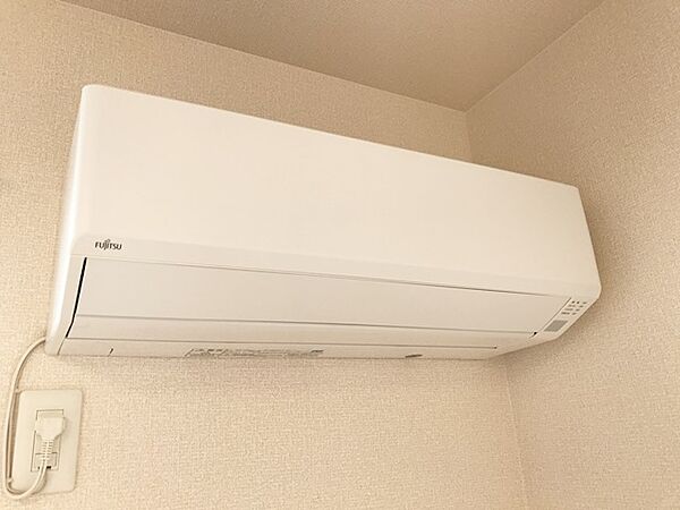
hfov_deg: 63.4
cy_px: 255
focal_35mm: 28
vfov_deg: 49.7
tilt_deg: +18.7
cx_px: 340
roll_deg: +3.6
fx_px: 550
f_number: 1.8
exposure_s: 1/41
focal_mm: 3.99
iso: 25
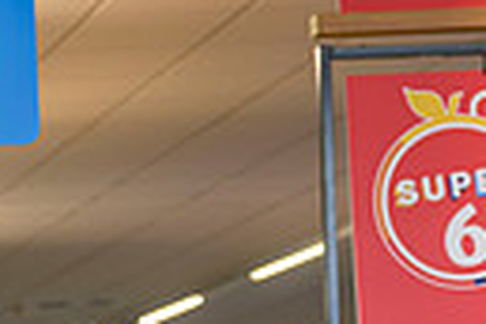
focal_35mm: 189
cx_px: -501
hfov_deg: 10.0
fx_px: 2551
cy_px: 473
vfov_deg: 7.2
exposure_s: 1/125
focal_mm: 42
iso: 640
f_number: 3.2
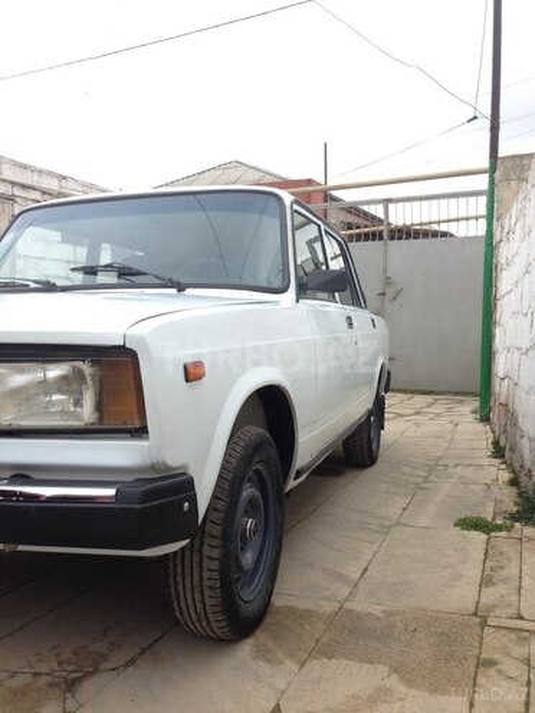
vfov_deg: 55.4
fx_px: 680
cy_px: 356
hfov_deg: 42.9
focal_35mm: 33
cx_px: 268
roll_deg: +0.3
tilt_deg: -1.7
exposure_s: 1/401
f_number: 2.4
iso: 50
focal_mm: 4.12
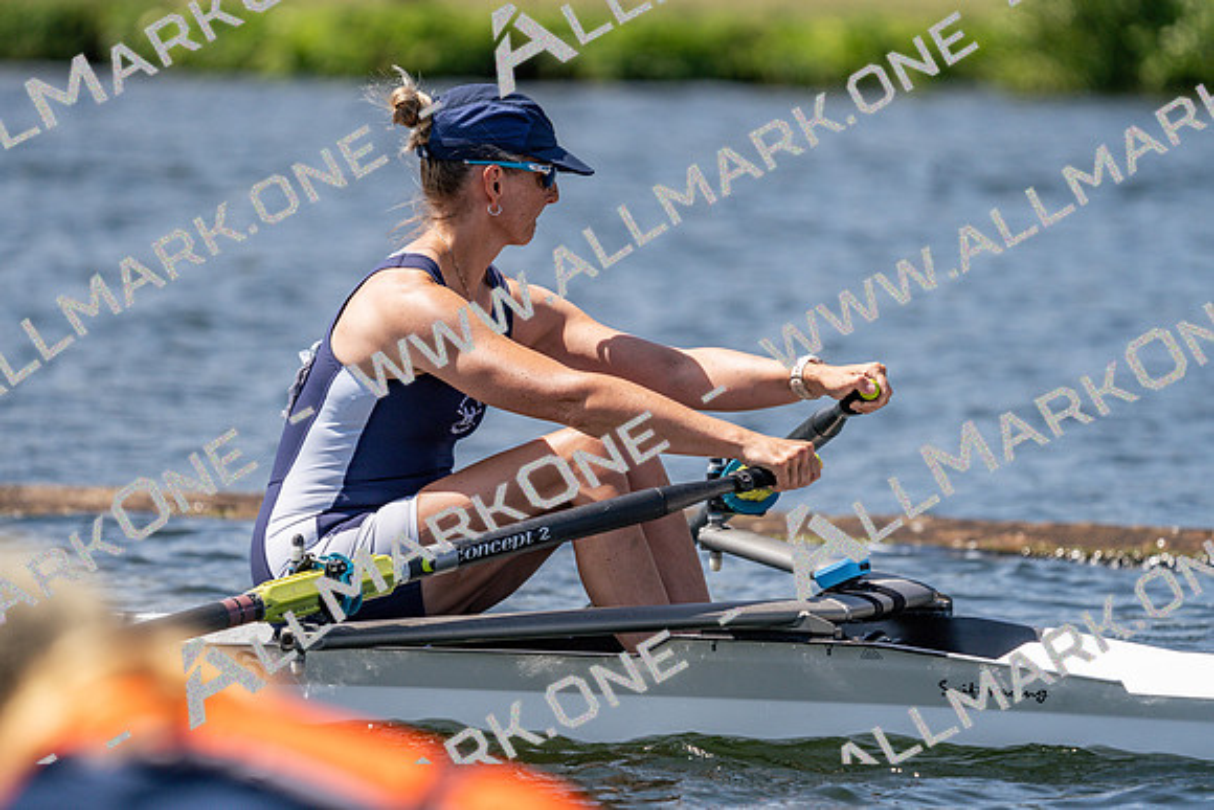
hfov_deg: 5.1
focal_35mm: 407
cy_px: 405
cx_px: 607
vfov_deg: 3.4
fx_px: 13728
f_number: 6.3
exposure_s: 1/2000
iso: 320
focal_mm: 407
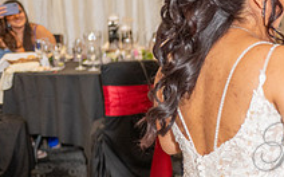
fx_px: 820
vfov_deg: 12.3
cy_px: 147
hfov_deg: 18.4
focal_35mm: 106
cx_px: 358
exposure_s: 1/125
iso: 800
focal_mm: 38
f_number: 2.8
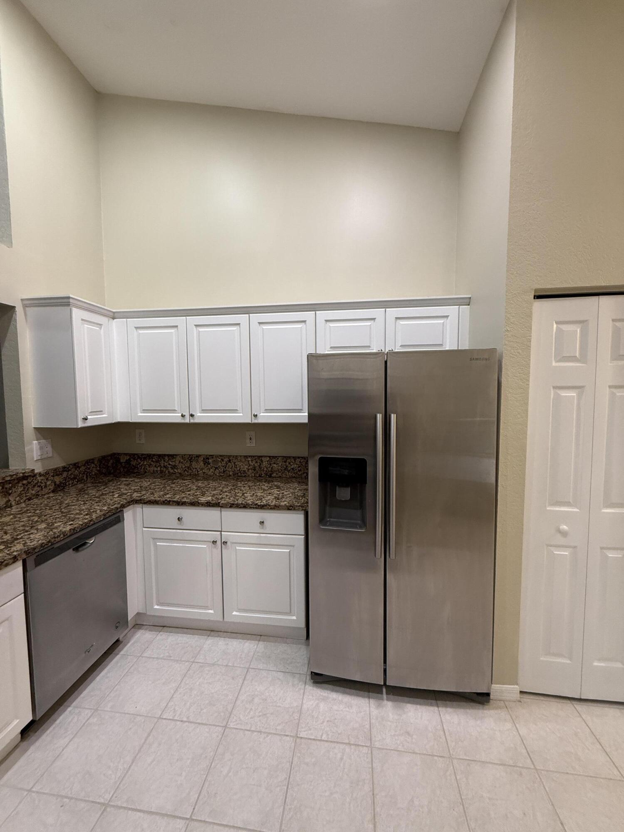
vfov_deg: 102.1
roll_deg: +0.2
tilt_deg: -3.2
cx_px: 312
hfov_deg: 85.7
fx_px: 336
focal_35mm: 14
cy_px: 416
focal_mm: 2.22
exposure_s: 1/120
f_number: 2.2
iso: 320
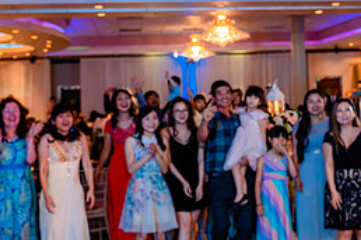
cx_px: 294
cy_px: 54
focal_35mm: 63
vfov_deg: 21.3
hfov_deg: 31.0
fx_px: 632
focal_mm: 28
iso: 1000
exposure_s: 1/160
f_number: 3.5
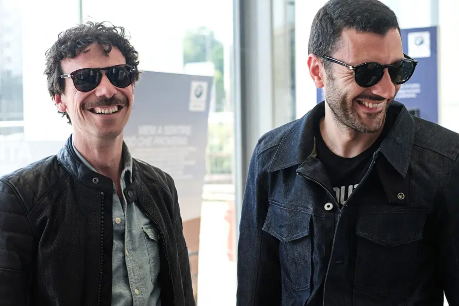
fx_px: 879
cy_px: 161
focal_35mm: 69
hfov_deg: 29.3
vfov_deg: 19.7
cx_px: 224
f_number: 2.8
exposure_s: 1/800
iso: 500
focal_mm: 35
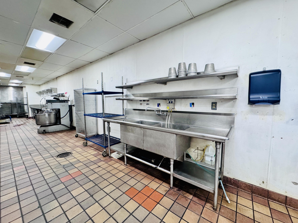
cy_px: 112
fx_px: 121
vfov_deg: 85.7
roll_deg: +0.0
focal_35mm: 14
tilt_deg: -4.5
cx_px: 149
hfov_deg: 102.1
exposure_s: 1/120
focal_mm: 2.22
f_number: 2.2
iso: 320
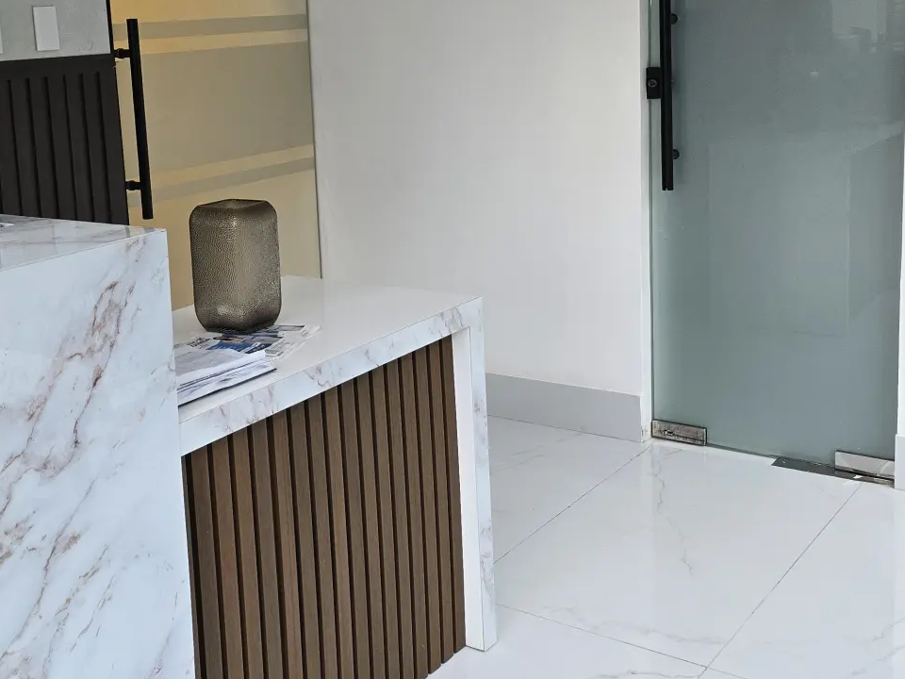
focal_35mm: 46
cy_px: 217
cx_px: 277
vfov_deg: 31.2
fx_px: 1203
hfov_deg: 40.5
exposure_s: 1/180
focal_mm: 6.3
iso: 160
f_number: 1.7
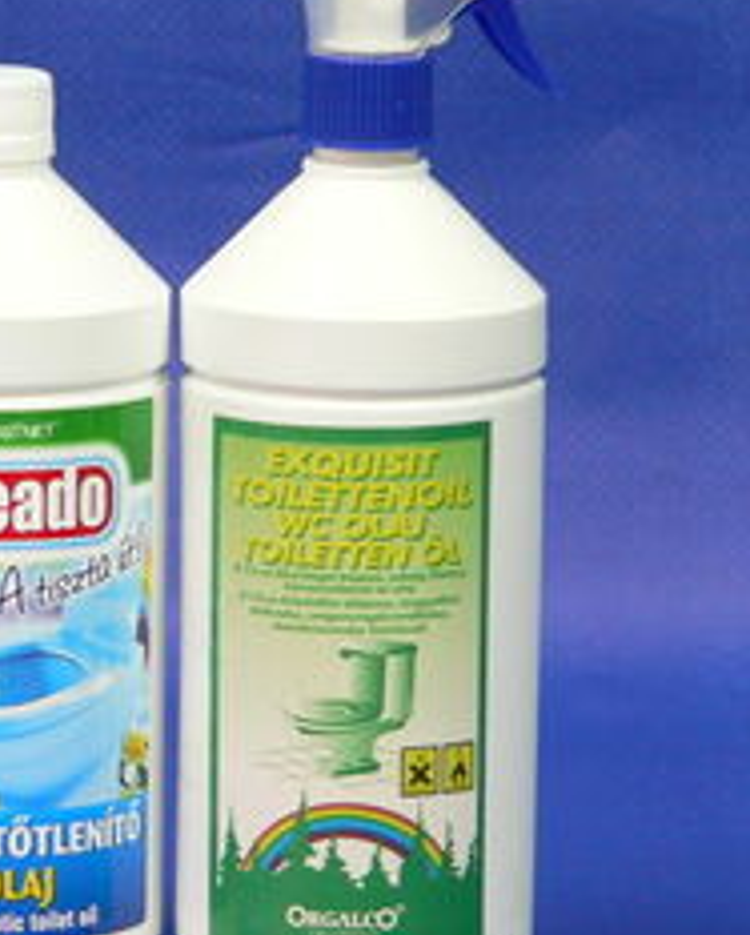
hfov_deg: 5.4
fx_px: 7892
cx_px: 56
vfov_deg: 6.8
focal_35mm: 285
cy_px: 614
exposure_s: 1/13
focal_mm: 22.1
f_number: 2.8
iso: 200
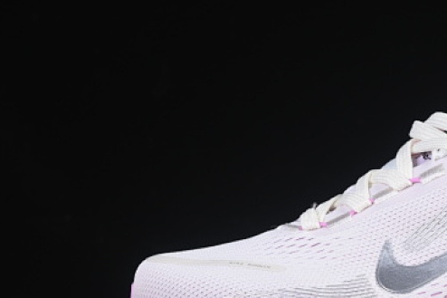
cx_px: 442
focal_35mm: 164
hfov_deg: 12.4
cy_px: 216
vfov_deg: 8.4
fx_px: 2036
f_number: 8
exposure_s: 1/80
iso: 160
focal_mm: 50
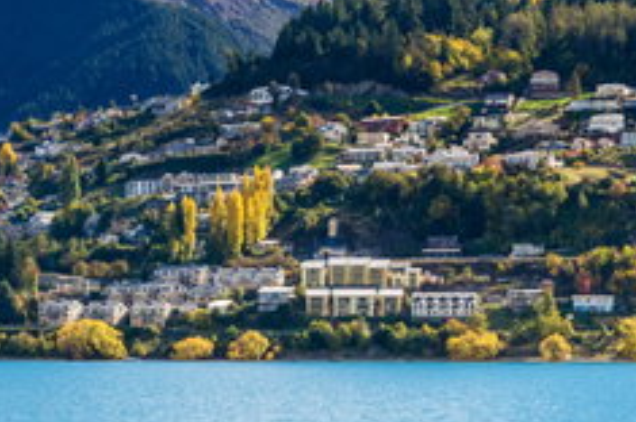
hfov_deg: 13.4
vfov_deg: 8.9
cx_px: 162
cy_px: 184
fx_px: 2699
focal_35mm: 153
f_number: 9
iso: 100
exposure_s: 1/80
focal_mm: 50
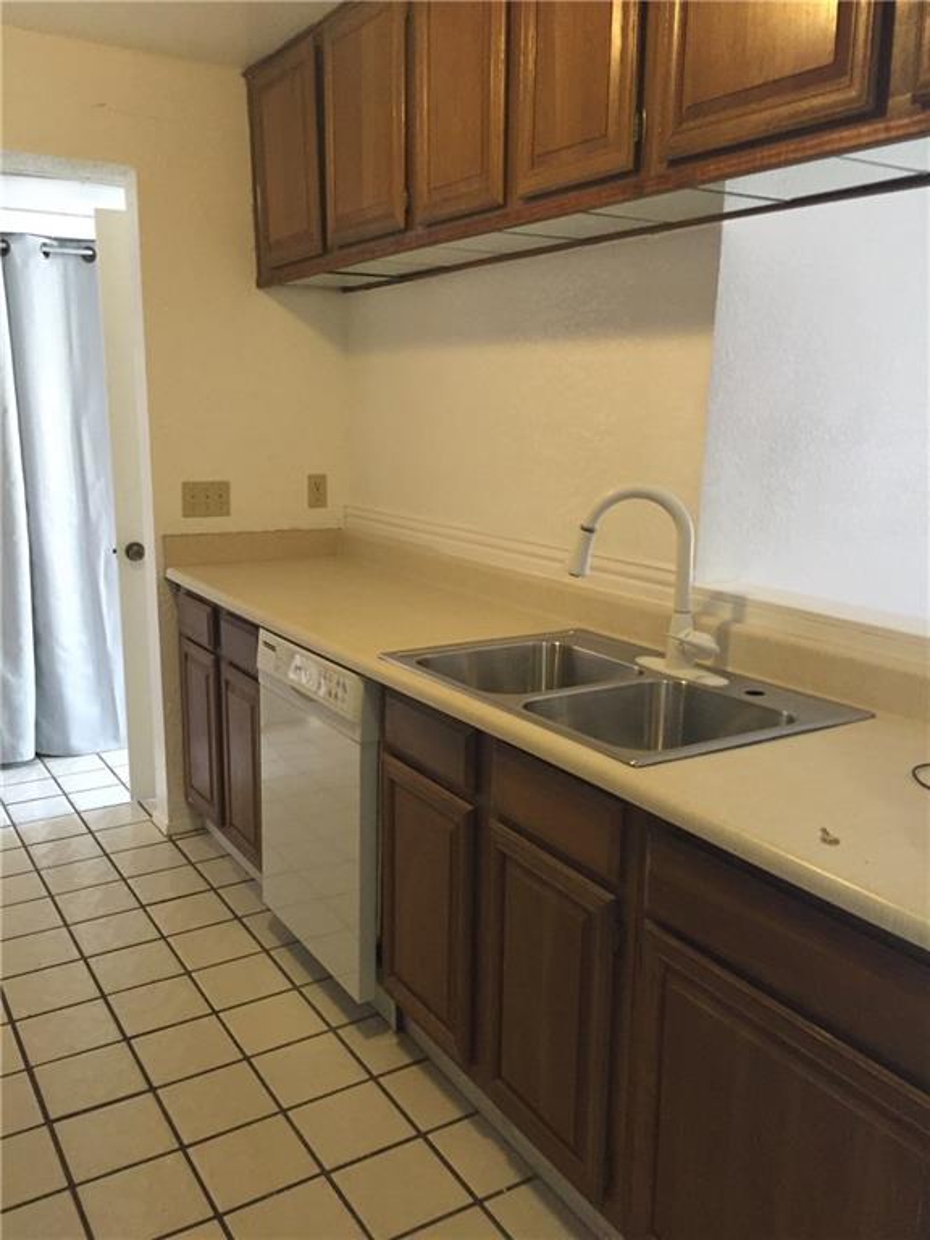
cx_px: 465
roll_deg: +0.5
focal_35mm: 29
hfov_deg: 48.2
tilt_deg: -7.6
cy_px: 620
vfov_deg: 61.7
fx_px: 1039
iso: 125
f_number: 2.2
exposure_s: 1/30
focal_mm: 4.15
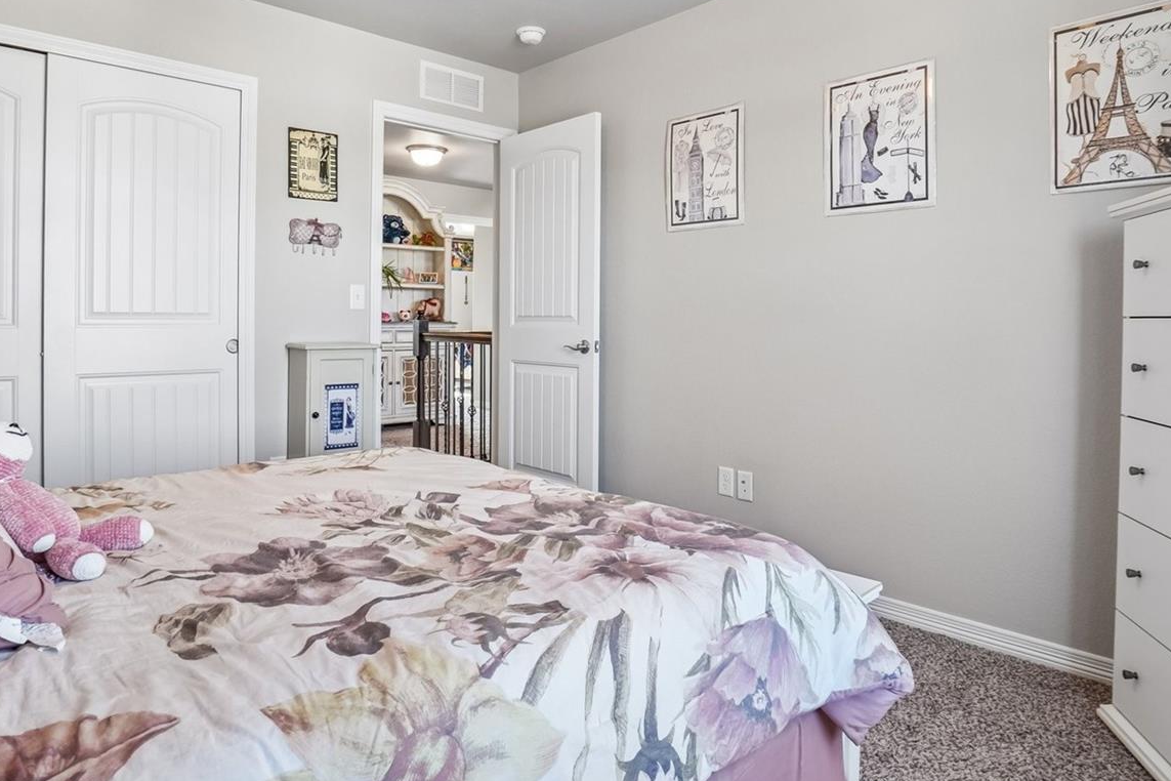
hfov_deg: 81.2
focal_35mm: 21
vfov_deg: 59.1
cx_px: 569
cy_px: 322
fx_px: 683
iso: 400
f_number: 8
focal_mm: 10
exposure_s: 1/20
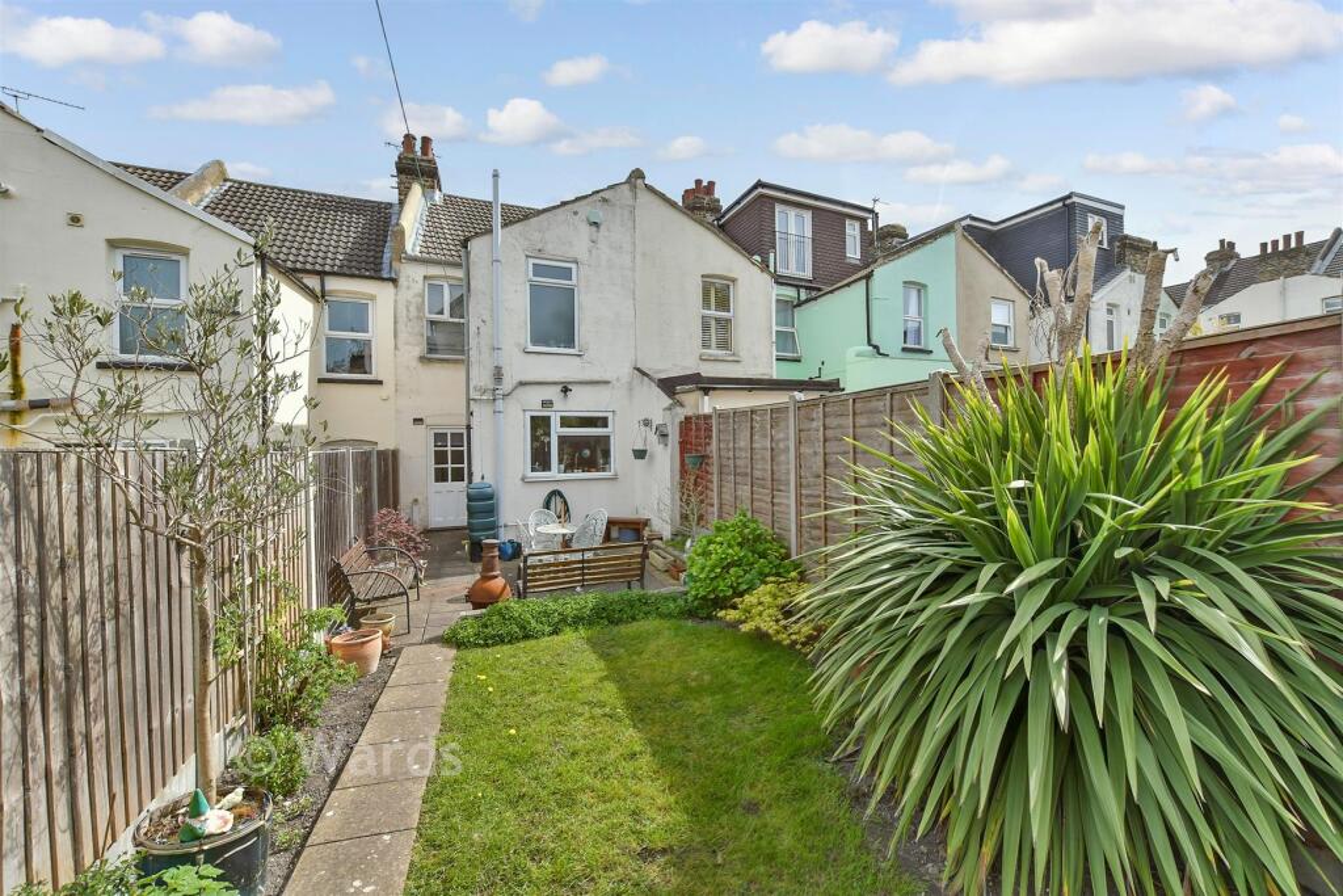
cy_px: 448
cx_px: 672
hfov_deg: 100.4
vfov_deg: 77.3
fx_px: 560
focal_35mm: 15
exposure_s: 1/320
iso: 500
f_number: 9
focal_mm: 10
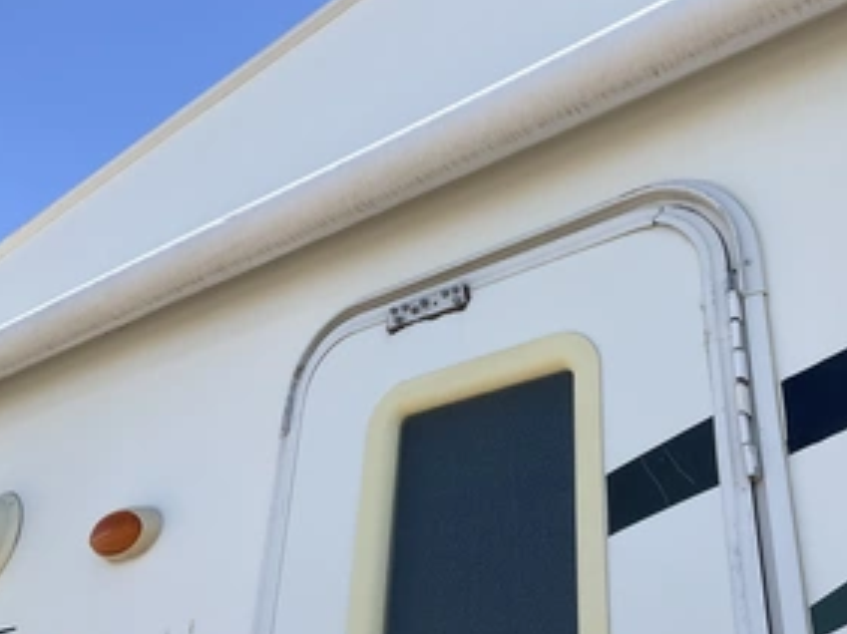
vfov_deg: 35.1
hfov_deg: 45.3
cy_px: 338
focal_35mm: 41
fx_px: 1003
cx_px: 542
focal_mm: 3
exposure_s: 1/1144
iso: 25
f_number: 1.8
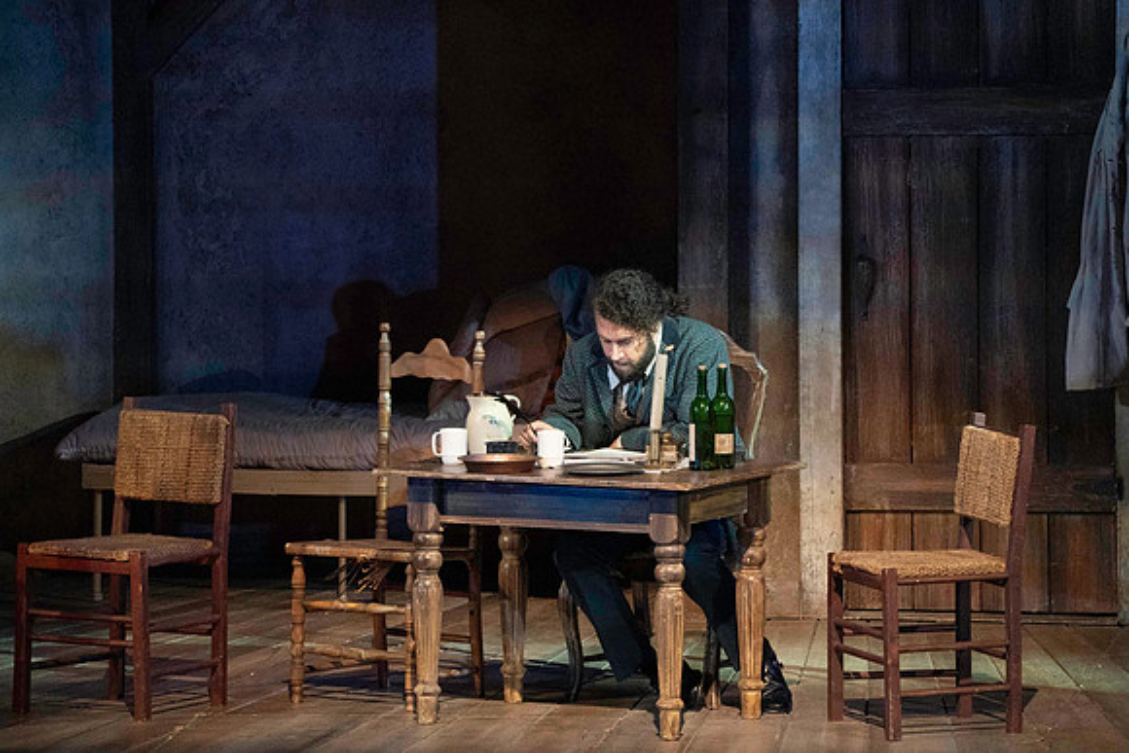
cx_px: 564
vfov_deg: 3.4
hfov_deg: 5.2
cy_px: 376
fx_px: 12547
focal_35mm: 400
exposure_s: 1/320
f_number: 11
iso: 16000
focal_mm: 400
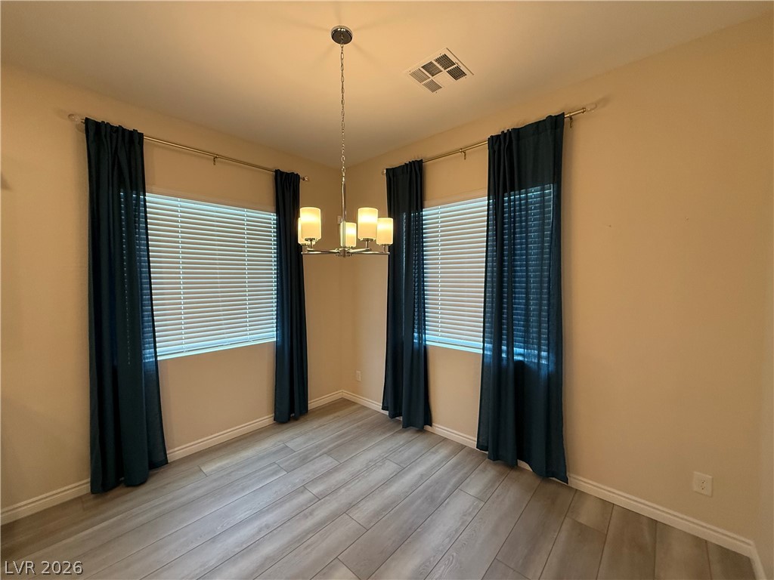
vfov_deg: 85.7
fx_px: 313
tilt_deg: -2.9
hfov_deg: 102.1
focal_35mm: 14
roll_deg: -0.8
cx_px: 387
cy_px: 290
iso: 250
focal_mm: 2.22
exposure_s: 1/120
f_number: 2.2
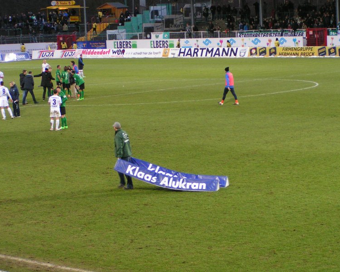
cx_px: 174
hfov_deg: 17.0
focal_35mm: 113
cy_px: 136
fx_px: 1137
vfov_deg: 13.6
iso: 200
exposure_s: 1/100
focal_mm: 16.6
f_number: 3.5
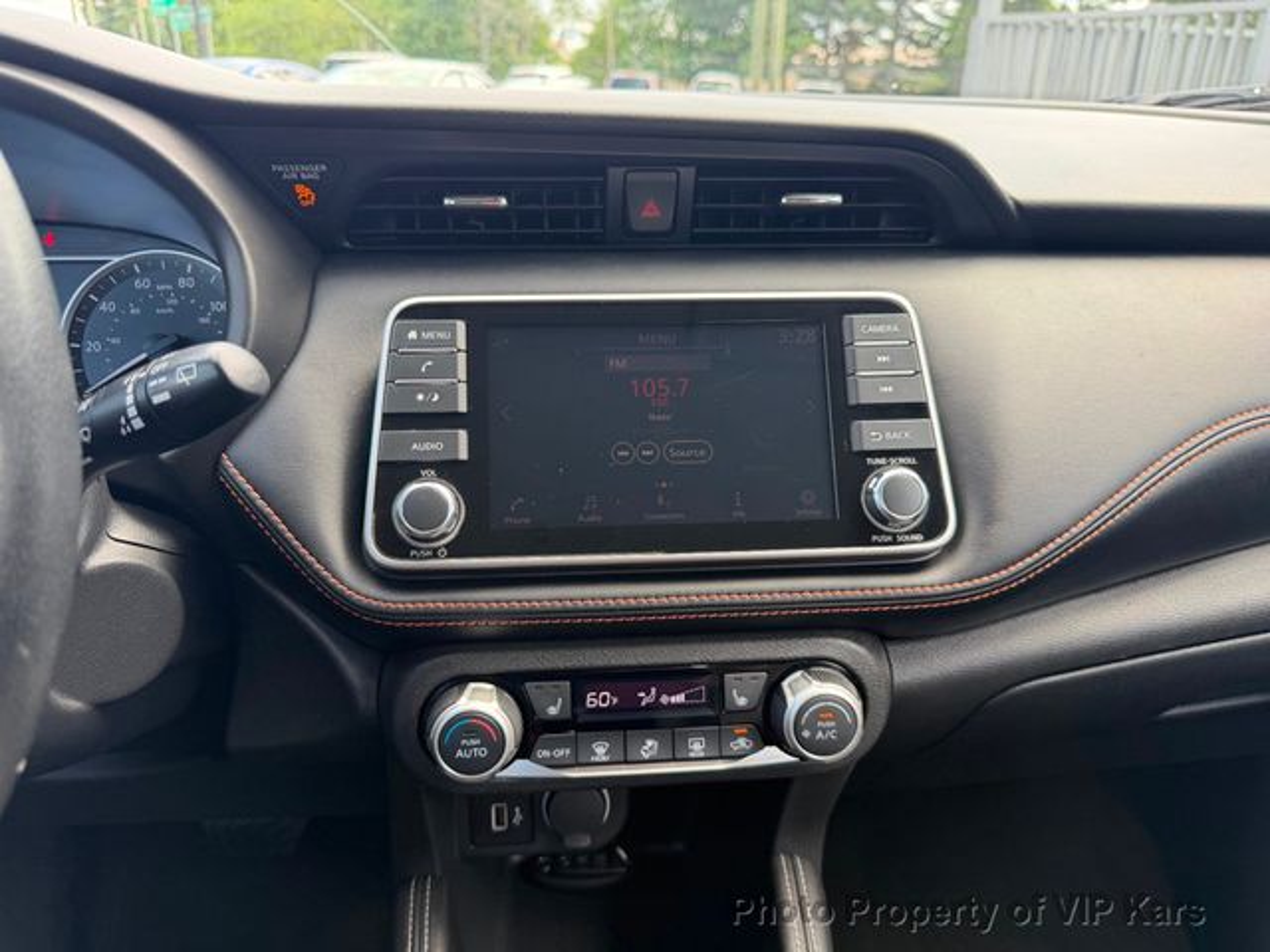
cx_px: 635
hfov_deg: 71.6
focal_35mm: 24
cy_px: 476
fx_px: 881
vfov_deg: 56.8
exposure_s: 1/195
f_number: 1.78
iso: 125
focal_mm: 6.76
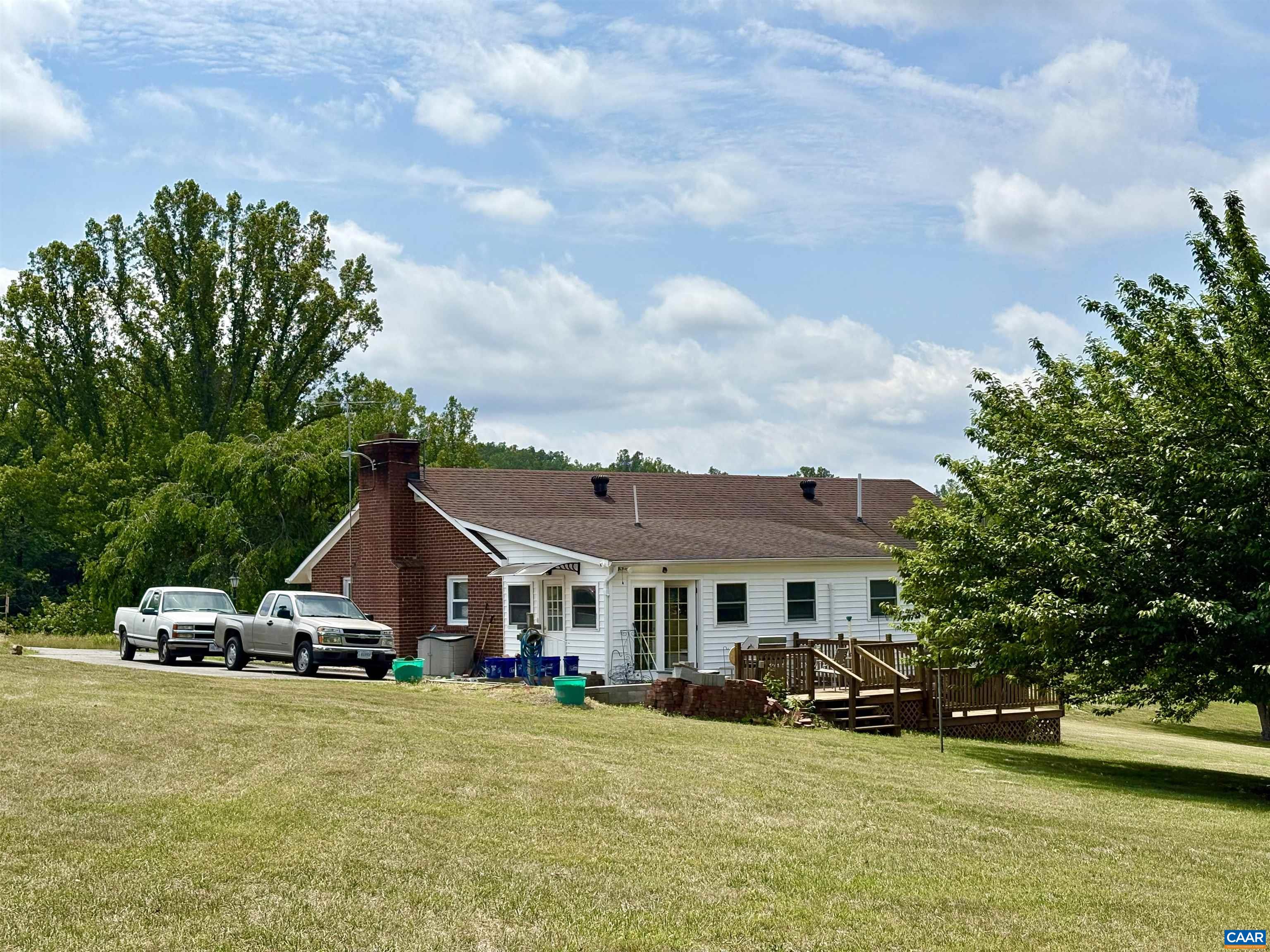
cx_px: 635
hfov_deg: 36.8
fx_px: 1908
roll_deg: +0.1
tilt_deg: +4.4
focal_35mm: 52
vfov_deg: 28.0
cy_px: 476
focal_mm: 5.96
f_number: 1.6
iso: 25
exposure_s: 1/4630
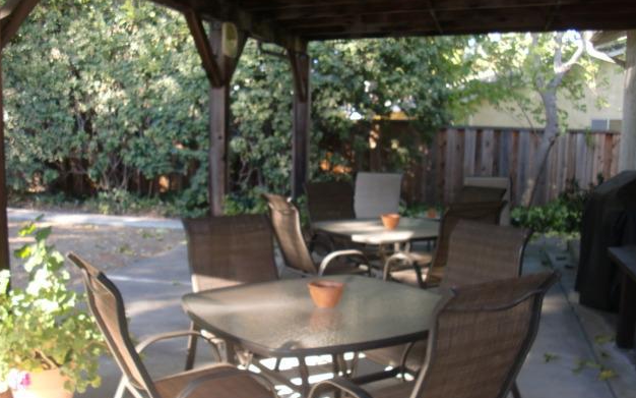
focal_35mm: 39
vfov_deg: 32.7
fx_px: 676
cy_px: 234
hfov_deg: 50.4
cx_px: 318
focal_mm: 6.3
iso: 125
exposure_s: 1/60
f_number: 2.8
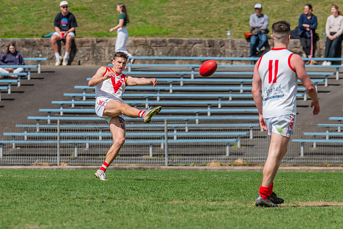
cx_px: 100
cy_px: 120
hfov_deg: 3.3
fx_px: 5900
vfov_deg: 2.2
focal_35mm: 619
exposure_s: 1/1600
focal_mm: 420
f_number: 9
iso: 800
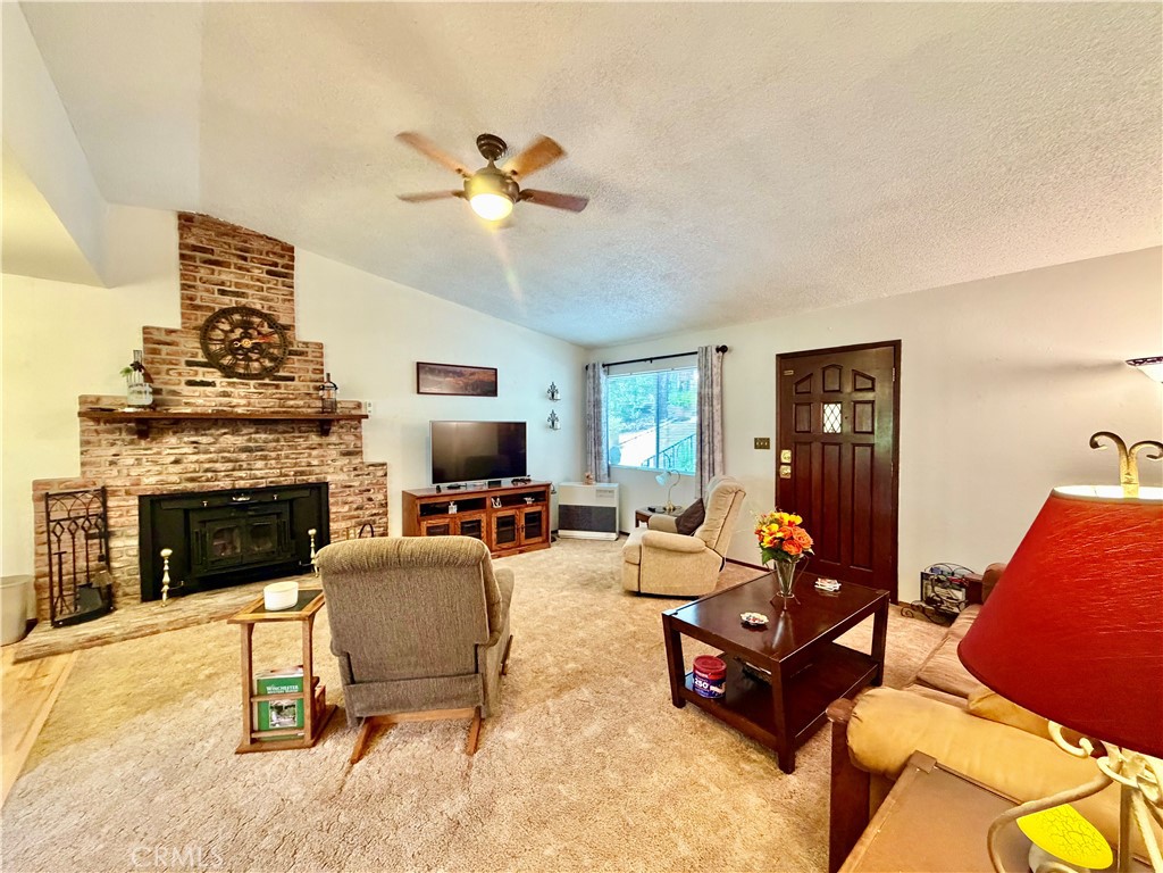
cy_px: 436
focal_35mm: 14
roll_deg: +0.5
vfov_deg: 85.7
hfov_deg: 102.1
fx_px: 470
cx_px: 582
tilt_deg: -1.0
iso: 640
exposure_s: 1/60
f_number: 2.2
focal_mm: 2.22
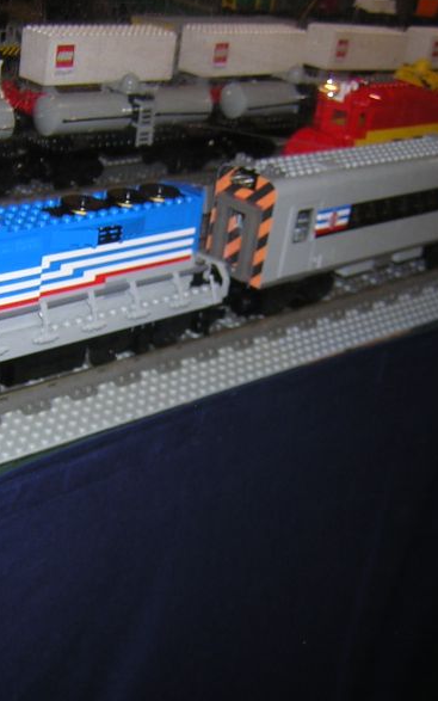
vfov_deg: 38.9
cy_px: 352
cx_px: 165
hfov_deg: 24.8
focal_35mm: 52
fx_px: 993
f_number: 2.6
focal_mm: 4.7
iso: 100
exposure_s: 1/60.1
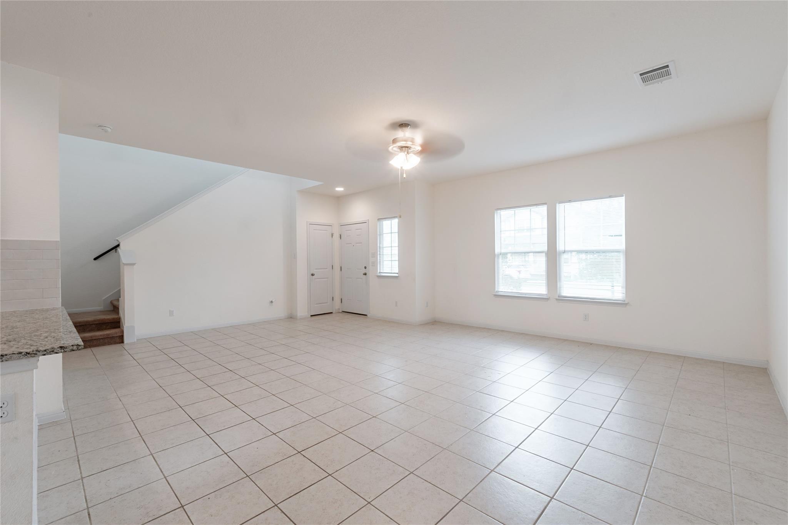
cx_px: 394
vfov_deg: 77.3
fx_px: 328
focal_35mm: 15
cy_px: 262
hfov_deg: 100.4
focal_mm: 10
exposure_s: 1/6
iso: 100
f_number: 18
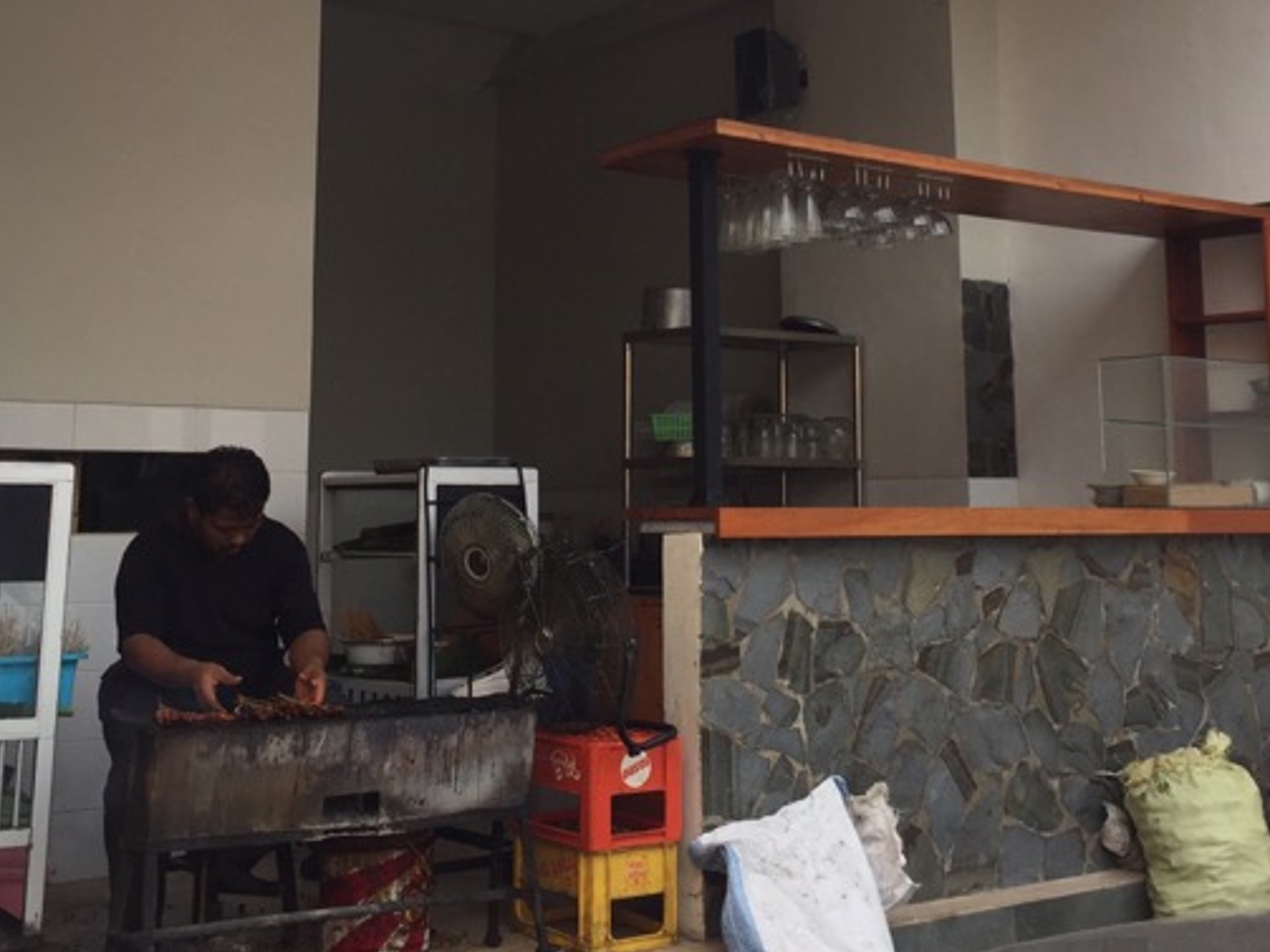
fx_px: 1797
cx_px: 639
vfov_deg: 29.0
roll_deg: -0.6
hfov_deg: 38.9
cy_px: 191
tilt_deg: +10.5
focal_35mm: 49
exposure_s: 1/460
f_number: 2.2
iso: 32
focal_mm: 4.15
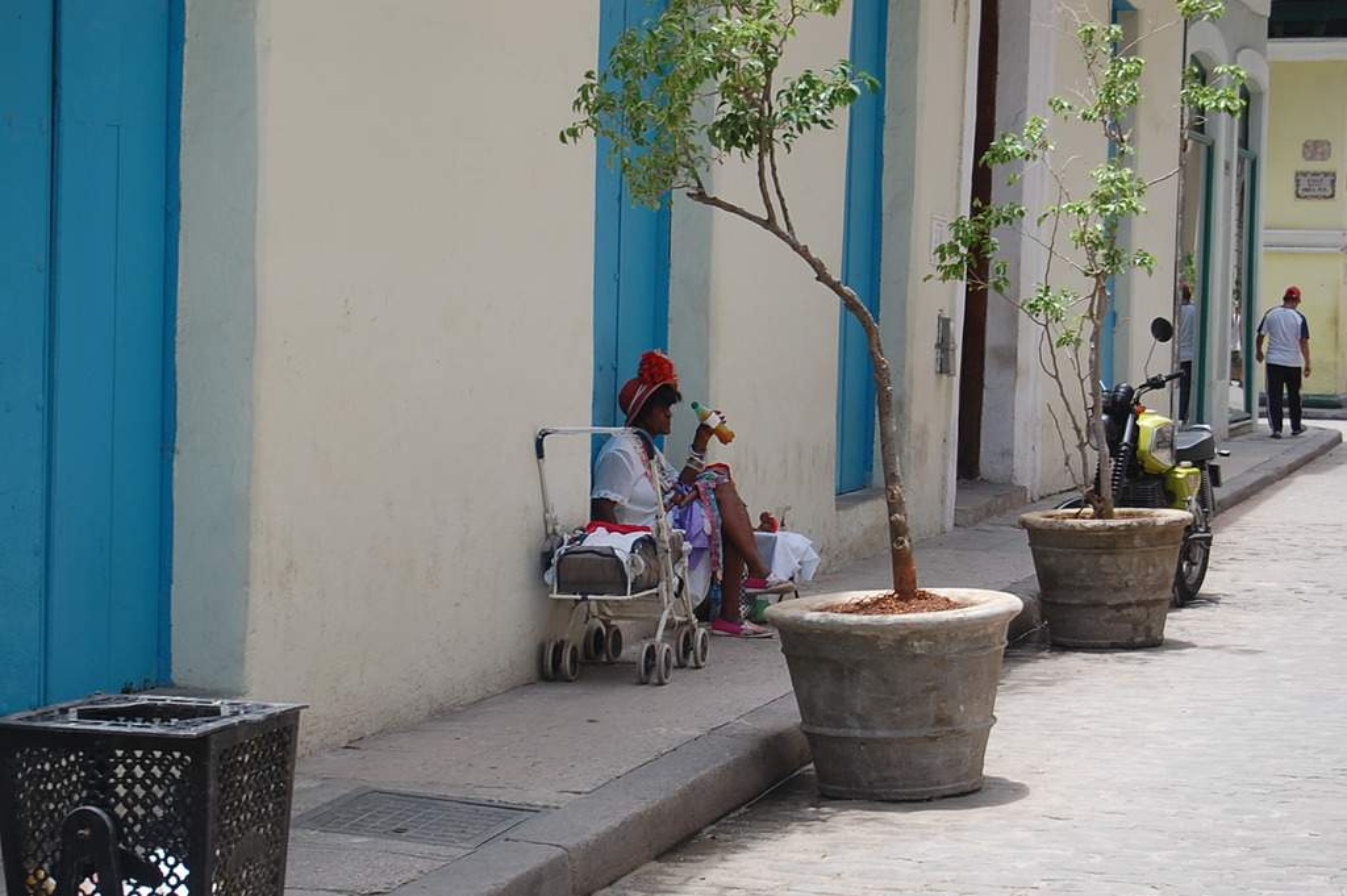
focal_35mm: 82
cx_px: 674
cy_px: 448
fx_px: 3084
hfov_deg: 24.6
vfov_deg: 16.5
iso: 200
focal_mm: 55
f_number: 7.1
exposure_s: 1/200
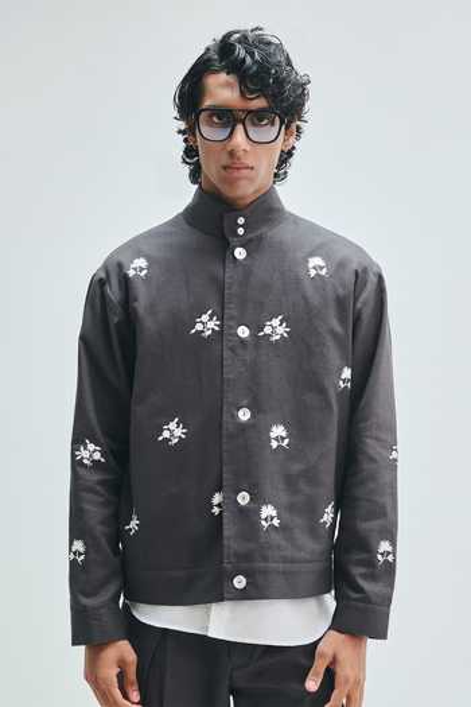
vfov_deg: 28.8
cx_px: 236
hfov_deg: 19.5
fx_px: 1374
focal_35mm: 70
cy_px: 354
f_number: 8
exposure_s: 1/125
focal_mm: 70
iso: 400
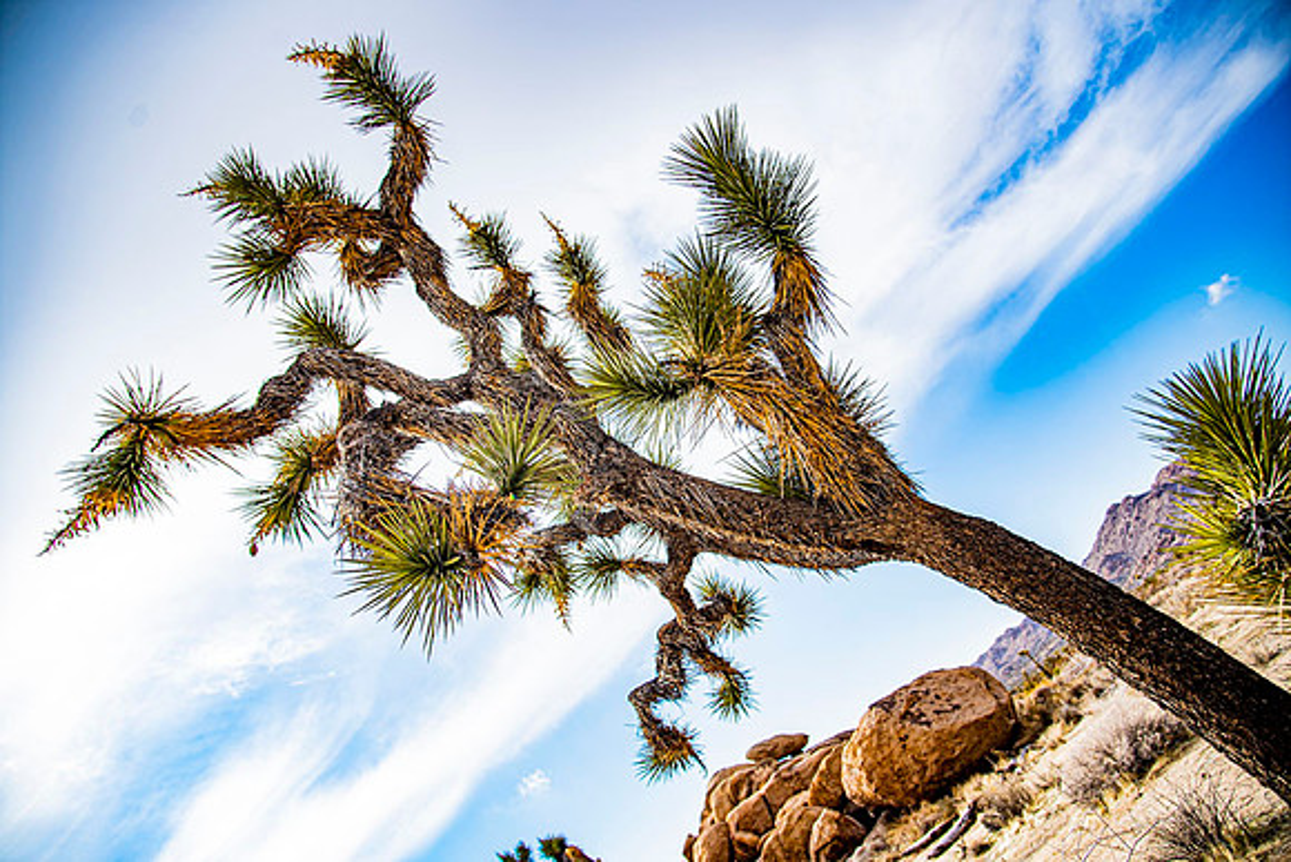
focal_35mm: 24
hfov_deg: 73.7
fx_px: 861
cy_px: 431
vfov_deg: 53.2
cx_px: 646
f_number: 4
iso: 100
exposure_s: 1/1000
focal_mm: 24
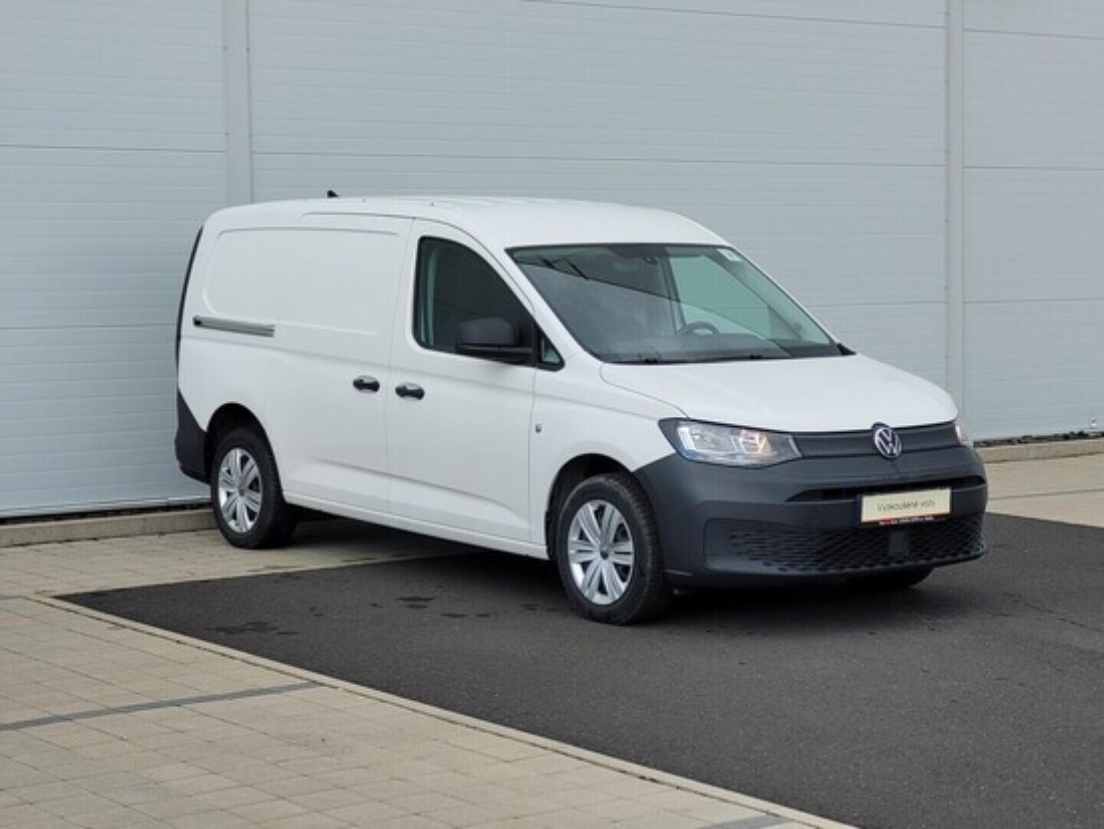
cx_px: 552
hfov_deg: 25.6
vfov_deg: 19.4
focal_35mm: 76
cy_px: 414
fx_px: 2425
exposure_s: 1/337
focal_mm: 7.12
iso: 25
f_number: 2.4
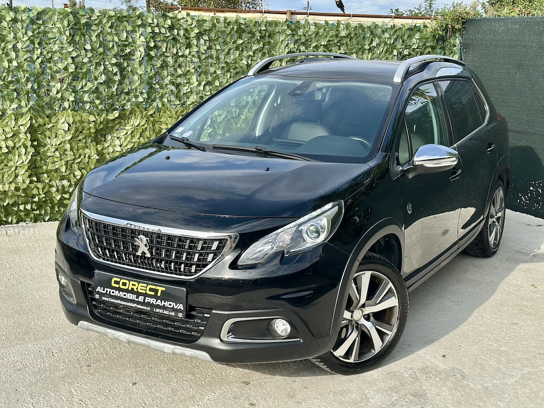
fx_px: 754
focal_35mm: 48
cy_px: 204
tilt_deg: -11.3
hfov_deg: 39.7
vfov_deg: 30.3
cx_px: 272
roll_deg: -1.0
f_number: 1.78
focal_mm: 6.86
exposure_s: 1/1848
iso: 100
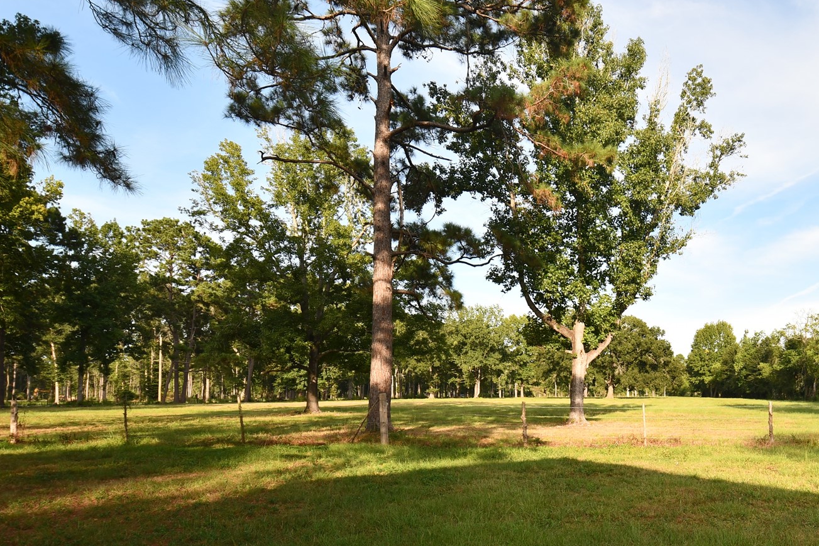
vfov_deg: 50.2
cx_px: 632
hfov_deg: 66.2
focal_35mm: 25
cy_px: 371
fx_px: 569
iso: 100
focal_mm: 10
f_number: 5.6
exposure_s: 1/250
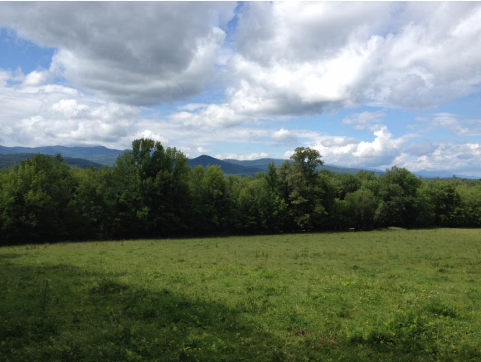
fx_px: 487
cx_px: 240
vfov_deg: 40.7
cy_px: 181
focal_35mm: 35
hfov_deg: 52.6
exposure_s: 1/1672
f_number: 2.4
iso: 50
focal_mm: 4.28
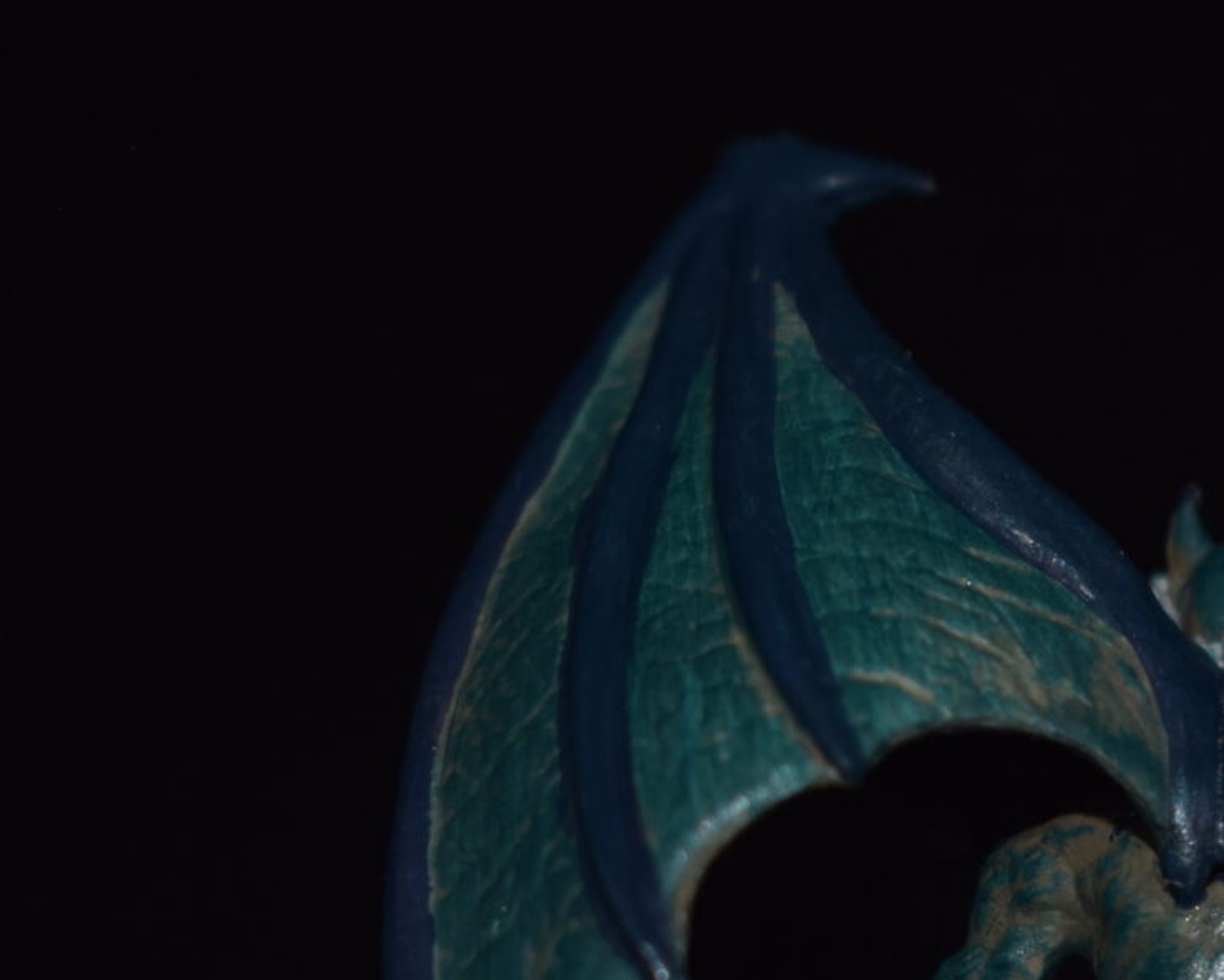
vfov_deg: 9.3
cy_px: 984
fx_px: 6016
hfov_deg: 11.5
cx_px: 1279
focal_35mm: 166
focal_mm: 34
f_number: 4.5
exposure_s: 1/30
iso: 100
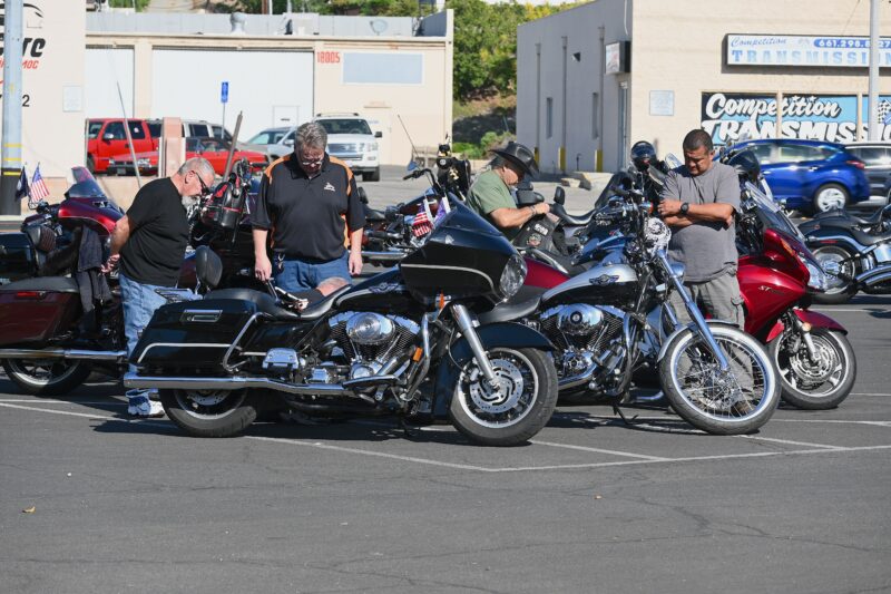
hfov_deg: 14.3
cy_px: 297
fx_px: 3563
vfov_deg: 9.5
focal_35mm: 144
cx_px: 446
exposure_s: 1/400
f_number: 7.1
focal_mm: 96
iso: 100
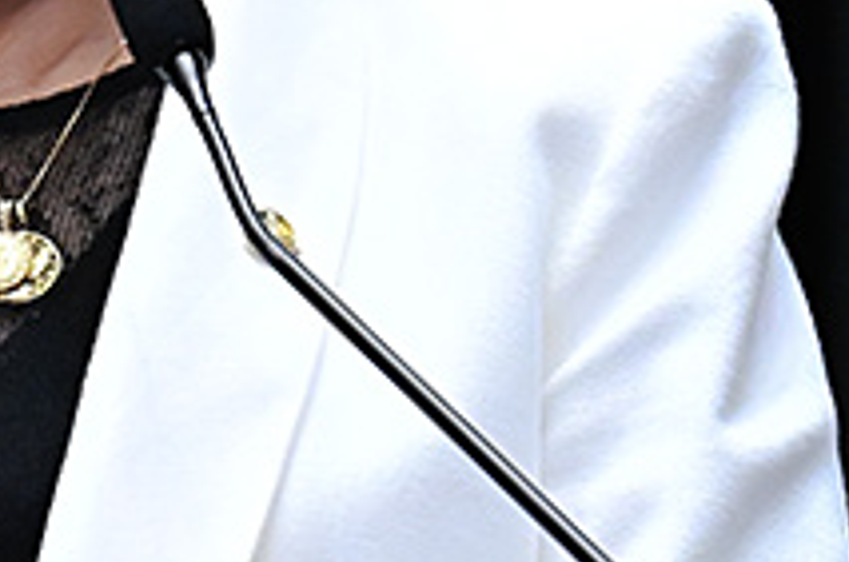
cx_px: 0
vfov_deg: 1.1
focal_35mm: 1209
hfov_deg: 1.7
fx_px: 28448
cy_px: 96
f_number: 4.5
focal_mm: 200
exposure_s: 1/160
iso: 6400
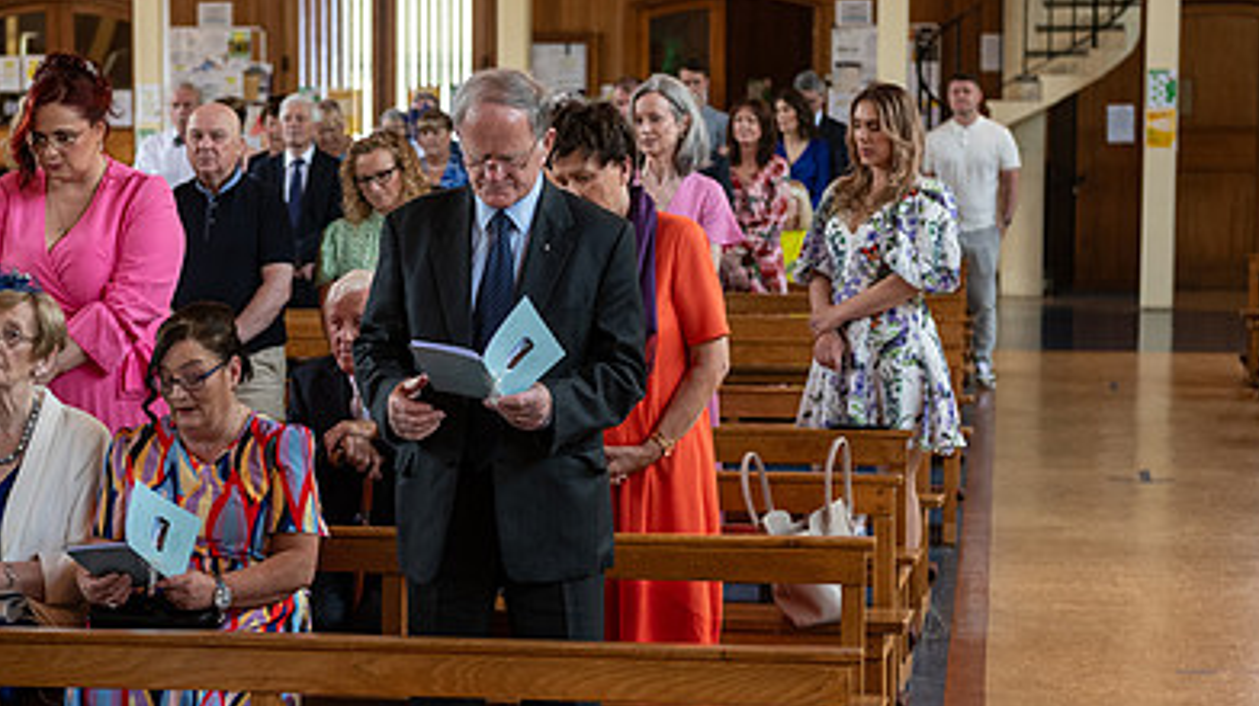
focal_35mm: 90
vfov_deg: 13.4
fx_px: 3003
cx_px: 437
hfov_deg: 23.6
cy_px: 387
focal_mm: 58
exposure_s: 1/160
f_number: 3.5
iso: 640
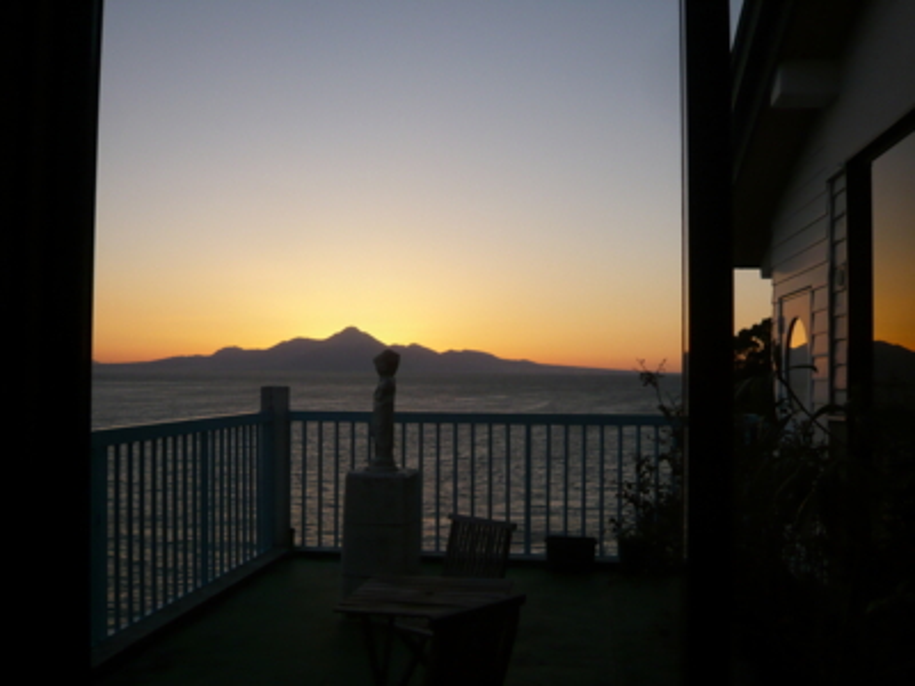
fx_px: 846
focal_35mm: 32
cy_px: 343
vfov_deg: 44.2
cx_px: 458
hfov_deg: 56.8
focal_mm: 5.2
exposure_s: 1/250
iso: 100
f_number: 3
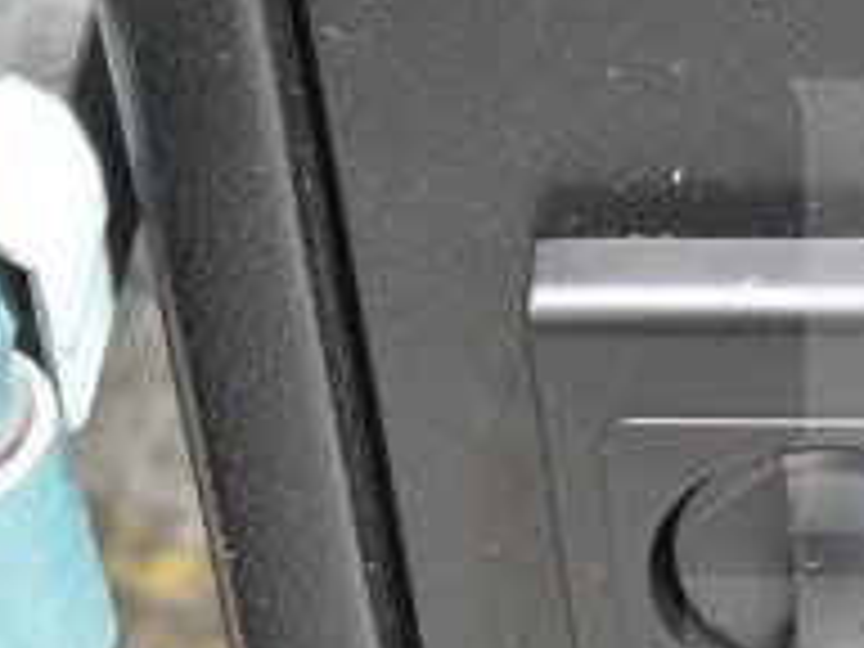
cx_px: 1188
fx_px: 6303
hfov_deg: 7.7
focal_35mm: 253
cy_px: 434
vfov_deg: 5.9
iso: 10000
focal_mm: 55
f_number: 5.6
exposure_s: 1/100
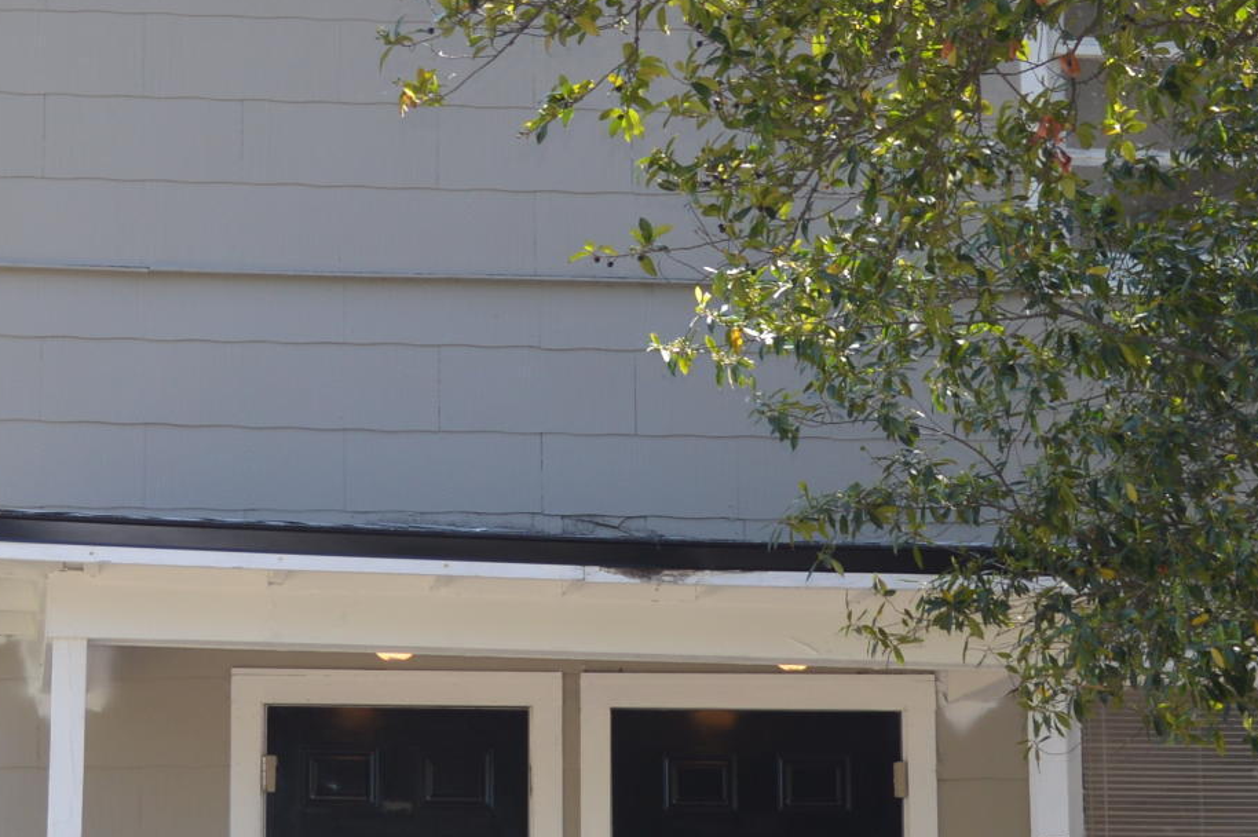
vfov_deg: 10.7
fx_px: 4470
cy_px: 505
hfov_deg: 16.0
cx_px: 612
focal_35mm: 128
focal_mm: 26
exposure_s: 1/200
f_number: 4.2
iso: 100
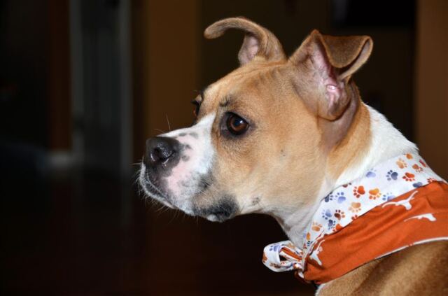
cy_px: 148
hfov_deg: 18.2
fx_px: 1396
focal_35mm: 112
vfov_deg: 12.1
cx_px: 224
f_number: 5
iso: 100
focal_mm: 75
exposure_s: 1/60
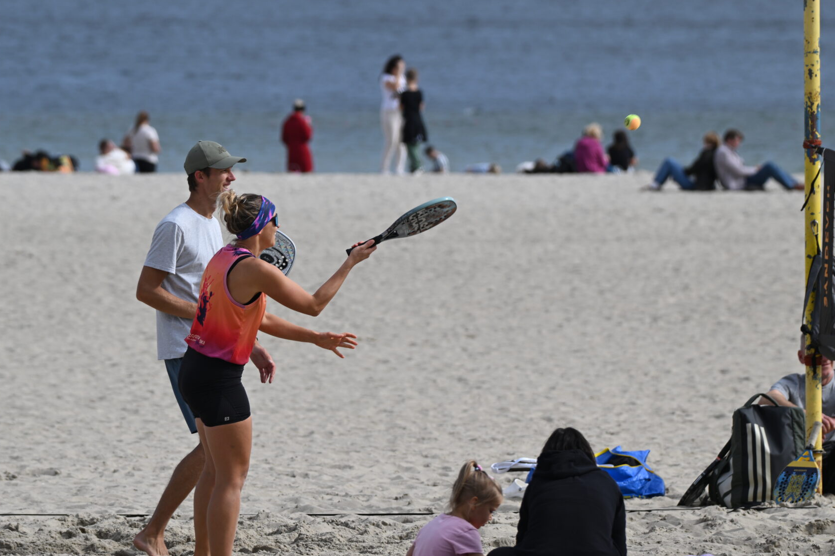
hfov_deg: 5.0
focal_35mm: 411
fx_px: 9531
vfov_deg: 3.3
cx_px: 350
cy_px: 199
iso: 100
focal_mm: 270
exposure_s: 1/640
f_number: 5.6
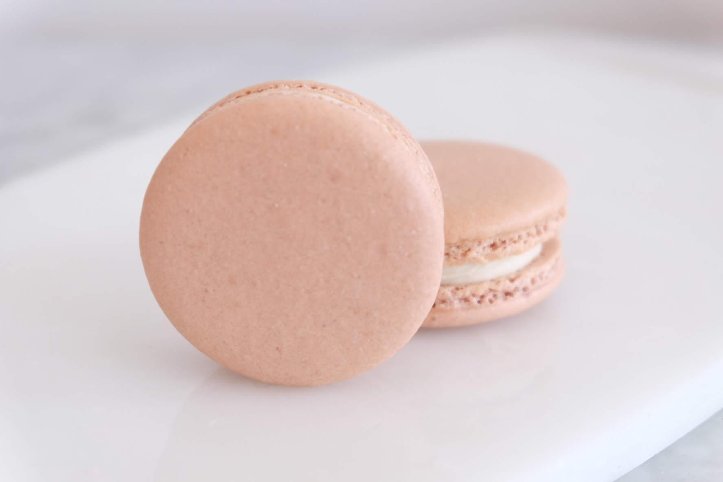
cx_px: 362
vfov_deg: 18.2
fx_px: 1506
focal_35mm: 75
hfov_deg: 27.0
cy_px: 241
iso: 800
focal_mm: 50
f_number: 5.6
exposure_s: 1/30
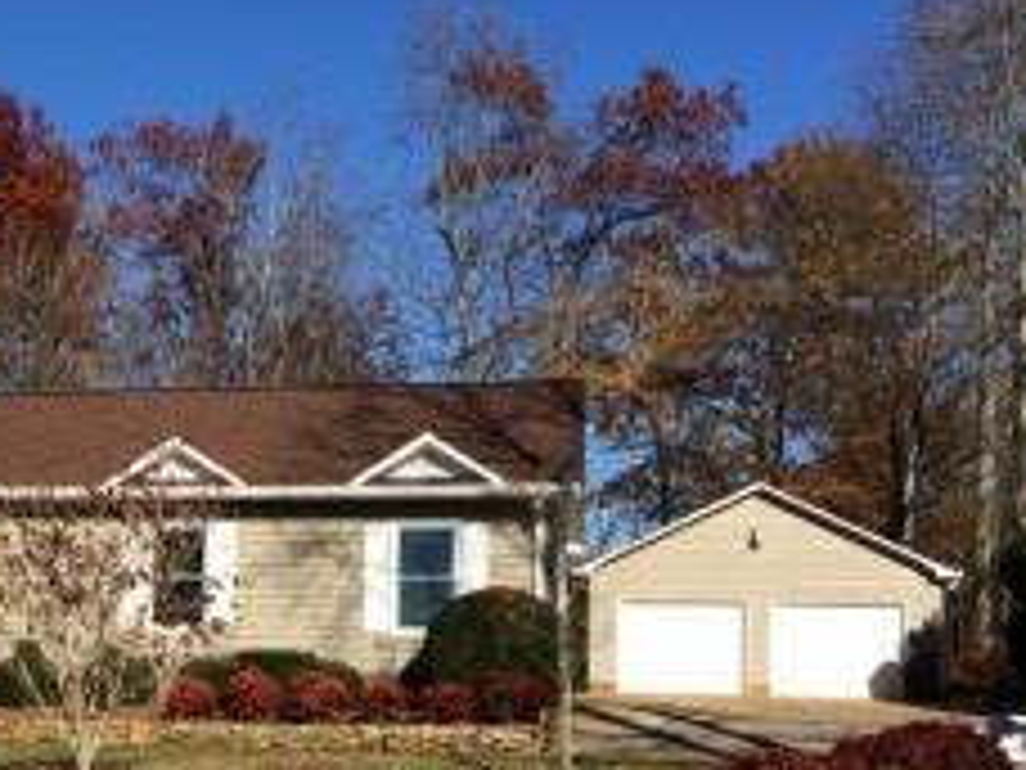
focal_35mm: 59
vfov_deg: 24.5
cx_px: 153
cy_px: 590
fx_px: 1749
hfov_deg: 31.5
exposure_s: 1/2283
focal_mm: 4.12
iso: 40
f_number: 2.2
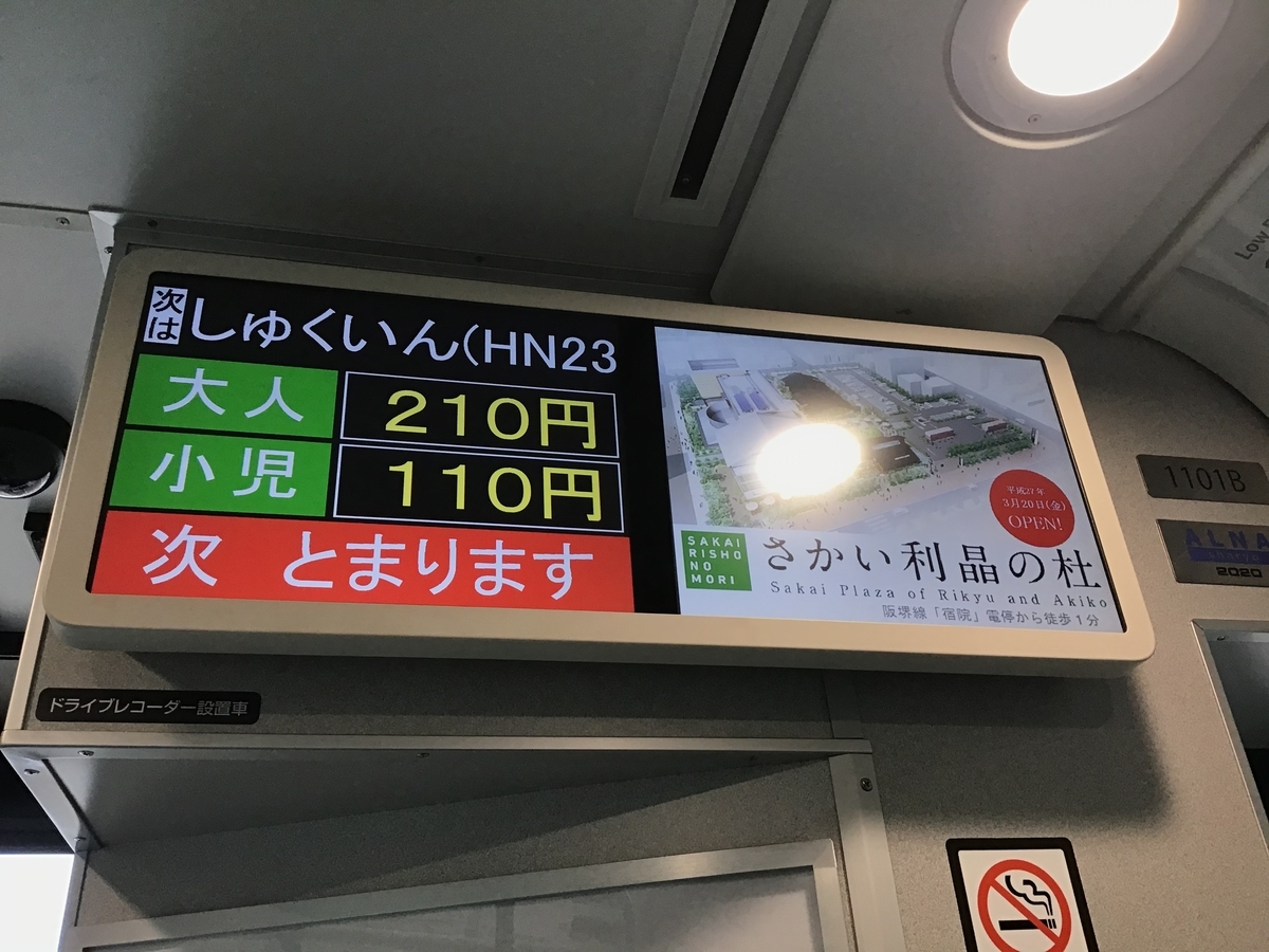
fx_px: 1136
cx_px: 634
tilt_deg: +31.0
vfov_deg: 45.4
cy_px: 476
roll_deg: +4.9
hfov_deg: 58.4
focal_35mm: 31
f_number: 2.4
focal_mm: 3.3
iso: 25
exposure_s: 1/30
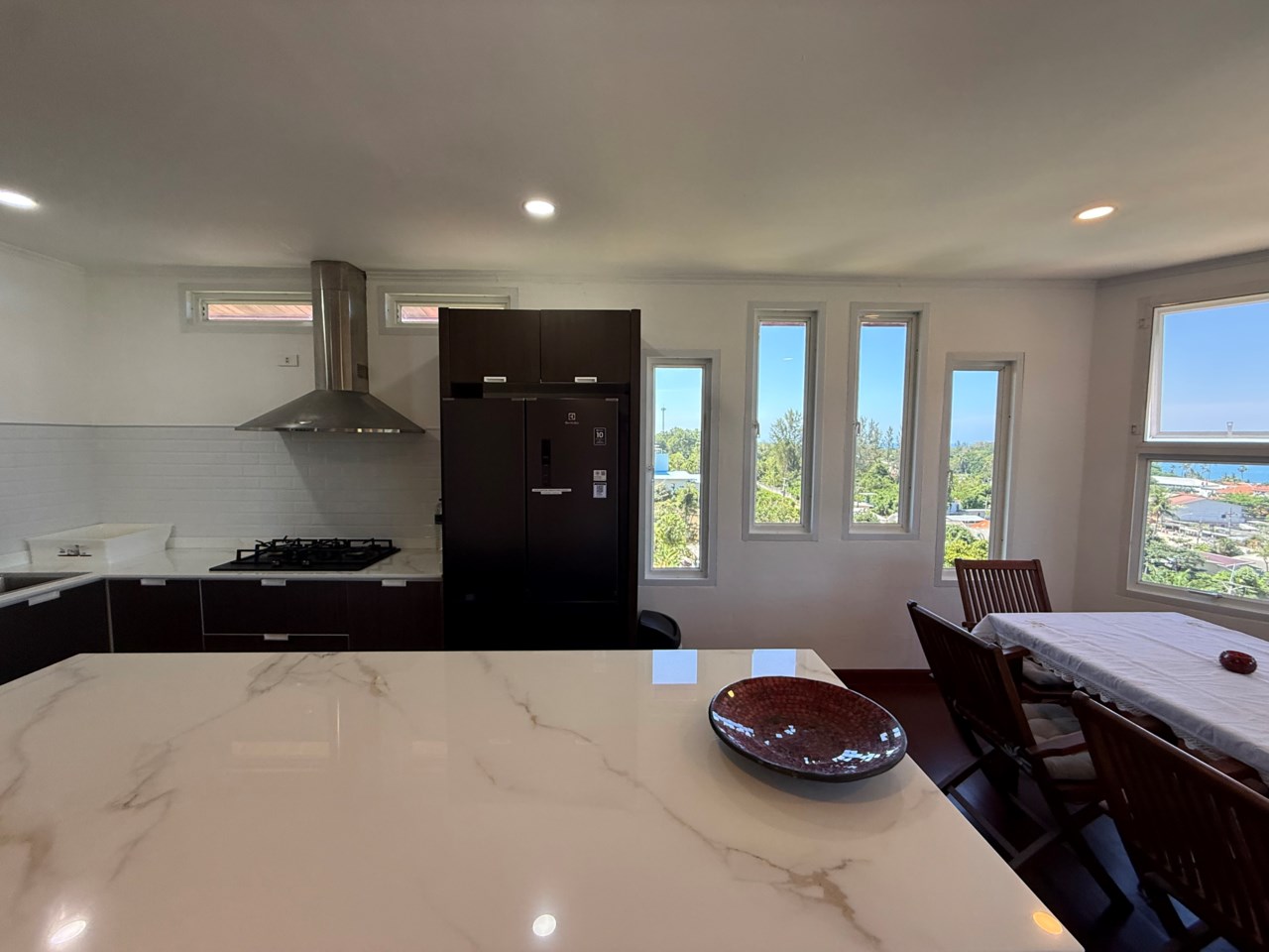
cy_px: 476
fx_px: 513
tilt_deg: -3.5
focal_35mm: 14
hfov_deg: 102.1
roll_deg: -1.0
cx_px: 634
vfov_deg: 85.7
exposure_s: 1/99
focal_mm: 2.22
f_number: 2.2
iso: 160
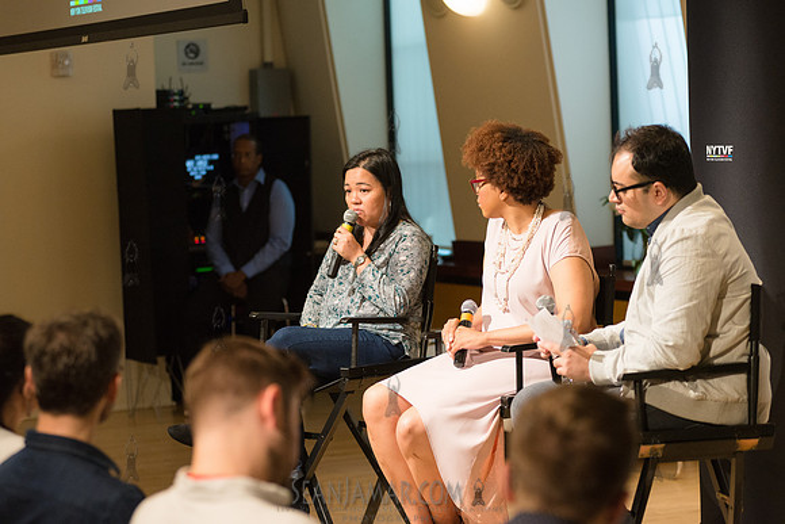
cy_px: 262
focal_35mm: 105
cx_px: 392
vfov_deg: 13.0
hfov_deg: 19.5
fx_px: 2290
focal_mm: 105
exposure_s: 1/250
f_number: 4
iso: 2500
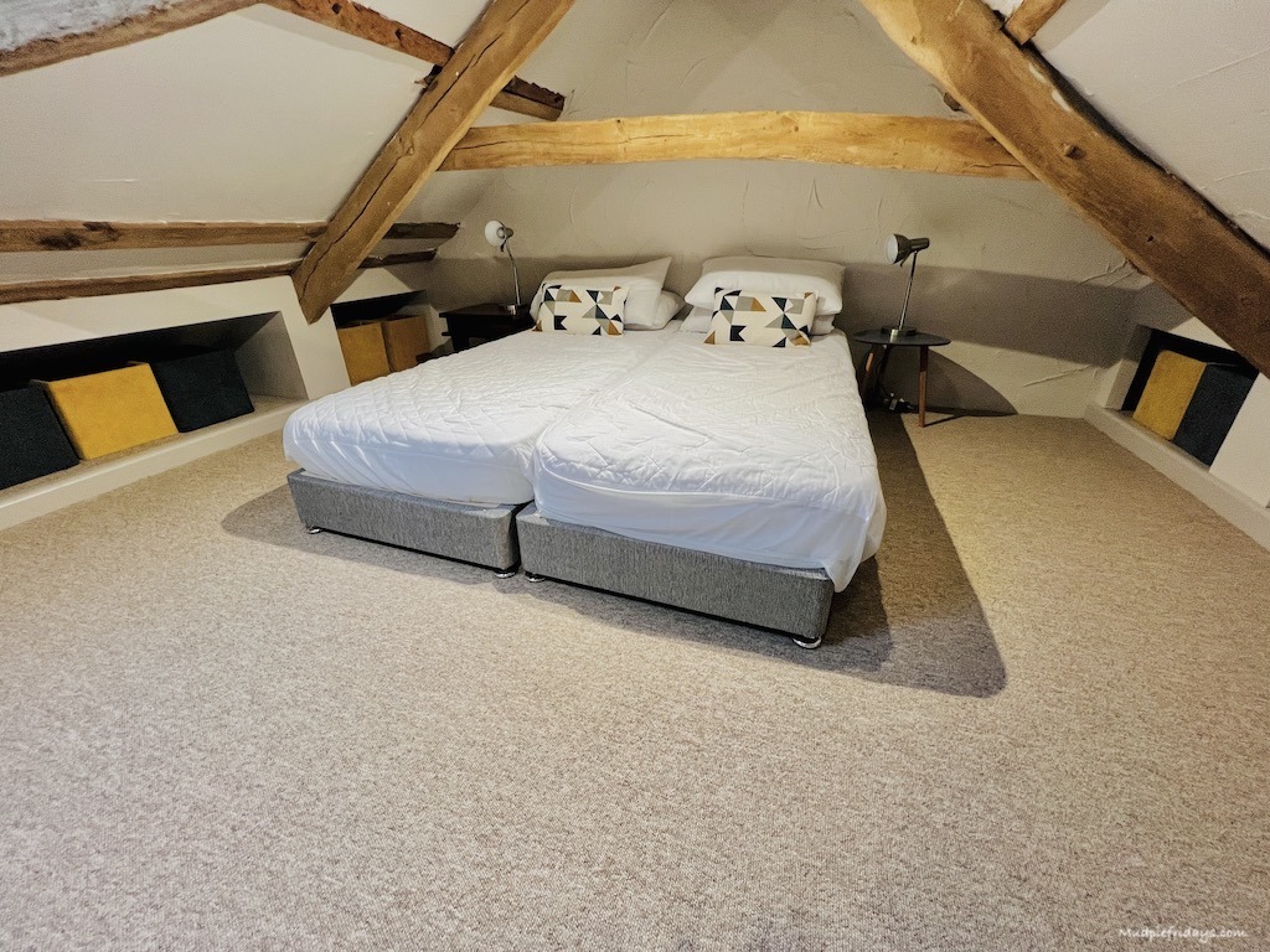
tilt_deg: -26.1
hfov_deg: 106.2
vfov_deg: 89.9
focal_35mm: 13
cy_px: 476
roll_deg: +1.6
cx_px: 635
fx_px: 477
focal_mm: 1.57
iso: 250
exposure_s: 1/100
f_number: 1.8
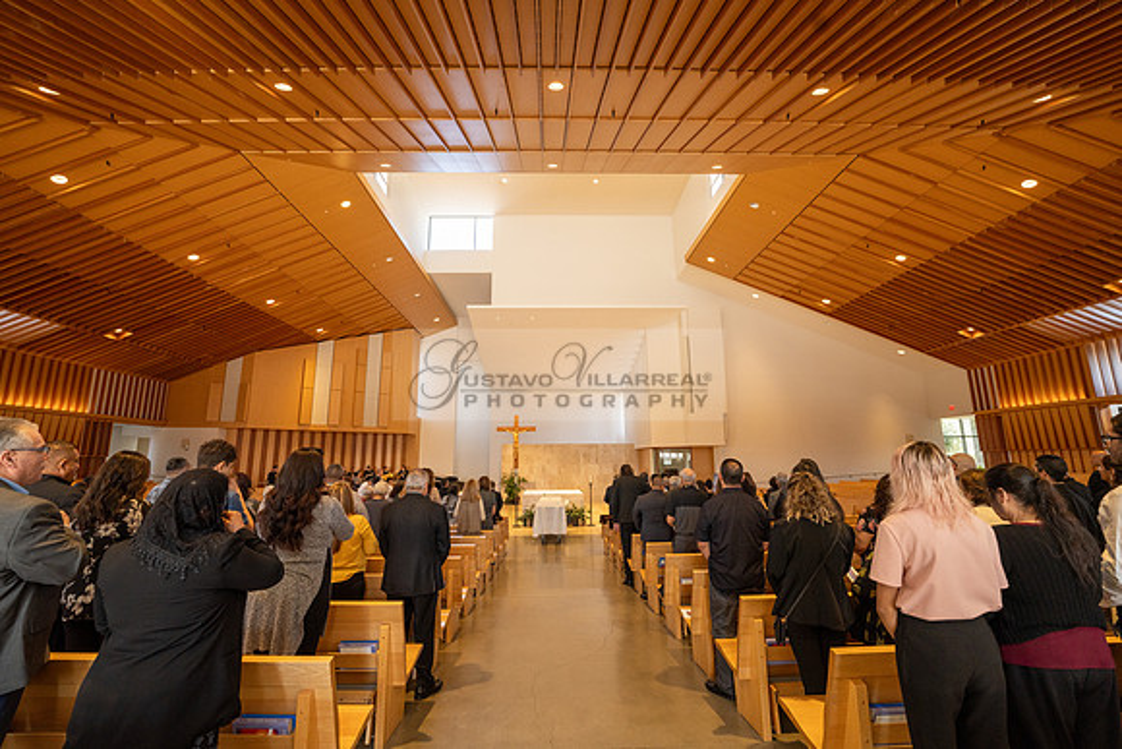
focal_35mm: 14
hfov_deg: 104.2
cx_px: 561
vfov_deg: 81.2
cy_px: 374
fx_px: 436
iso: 1600
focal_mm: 14
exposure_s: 1/160
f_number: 5.6
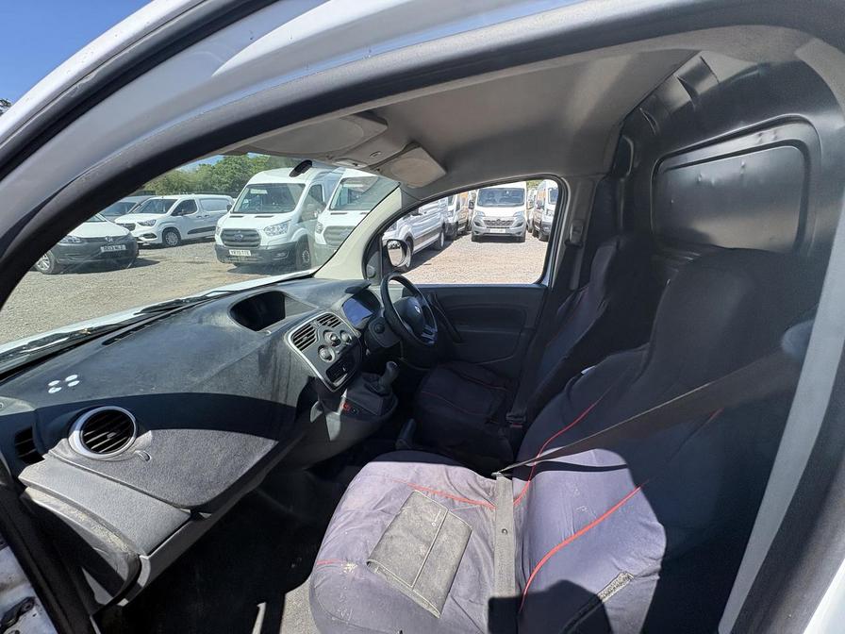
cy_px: 317
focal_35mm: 14
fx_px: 342
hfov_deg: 102.1
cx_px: 422
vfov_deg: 85.7
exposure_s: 1/687
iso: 64
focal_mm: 2.22
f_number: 2.2
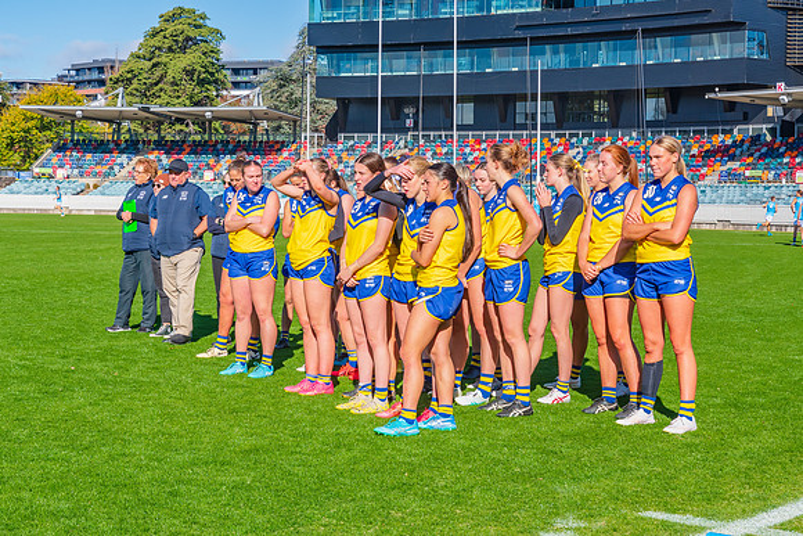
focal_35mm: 69
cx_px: 402
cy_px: 268
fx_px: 1539
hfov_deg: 29.2
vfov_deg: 19.7
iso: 200
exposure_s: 1/640
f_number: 8
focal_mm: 46
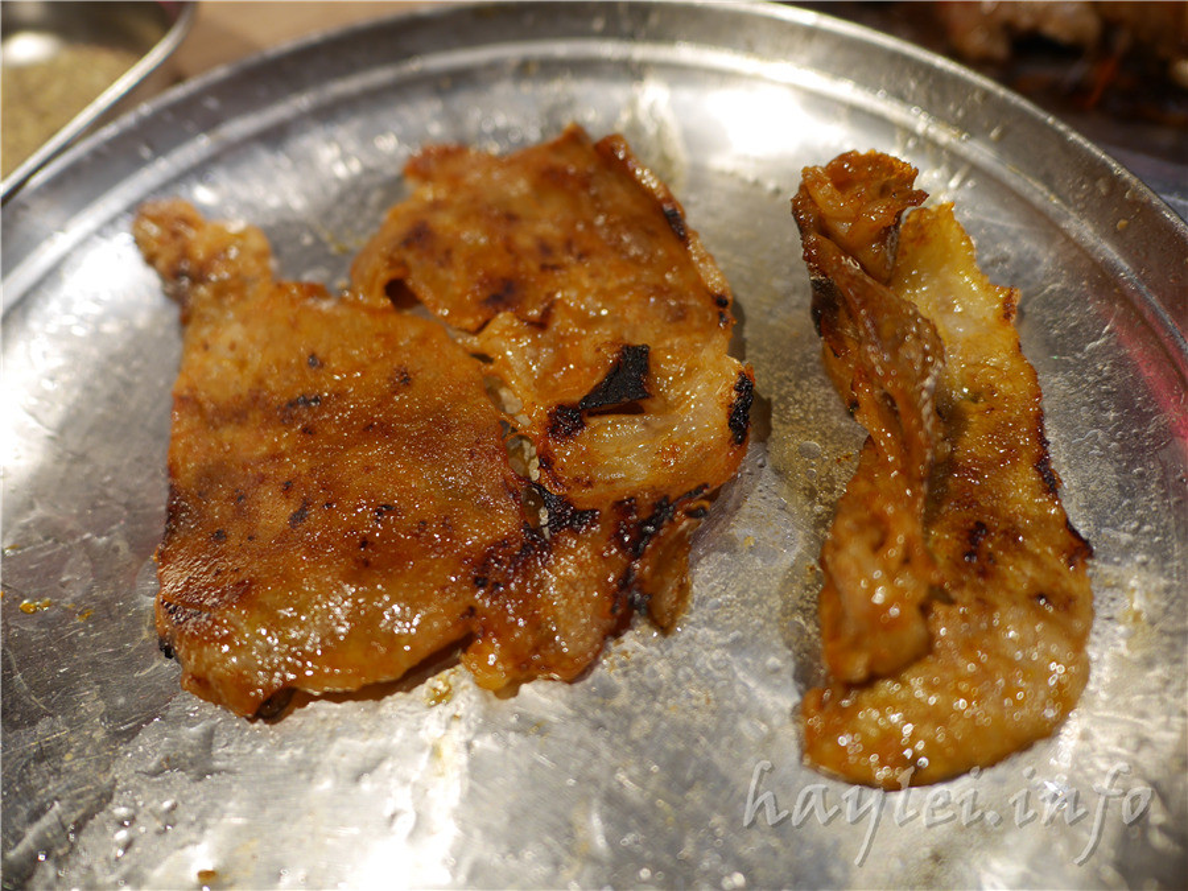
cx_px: 594
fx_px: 1030
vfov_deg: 46.8
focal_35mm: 30
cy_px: 446
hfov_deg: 60.0
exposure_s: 1/160
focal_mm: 15
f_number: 2.2
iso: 200
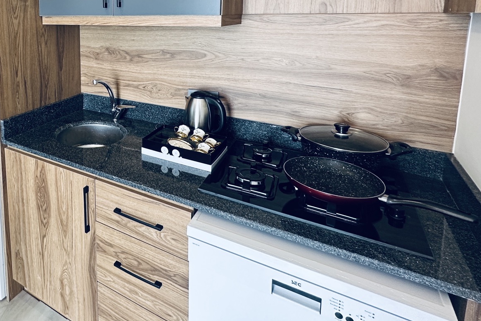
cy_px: 57
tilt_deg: -6.5
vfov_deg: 48.0
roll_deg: +1.2
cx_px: 103
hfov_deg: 65.7
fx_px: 334
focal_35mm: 25
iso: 200
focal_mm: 2.22
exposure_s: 1/50
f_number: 2.2
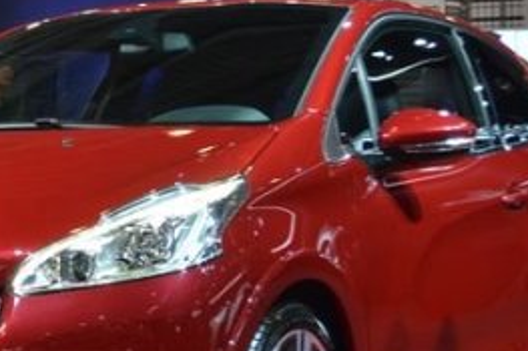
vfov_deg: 10.7
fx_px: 1876
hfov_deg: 15.6
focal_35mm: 128
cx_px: -50
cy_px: 236
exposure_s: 1/80
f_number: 4.5
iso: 400
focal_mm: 28
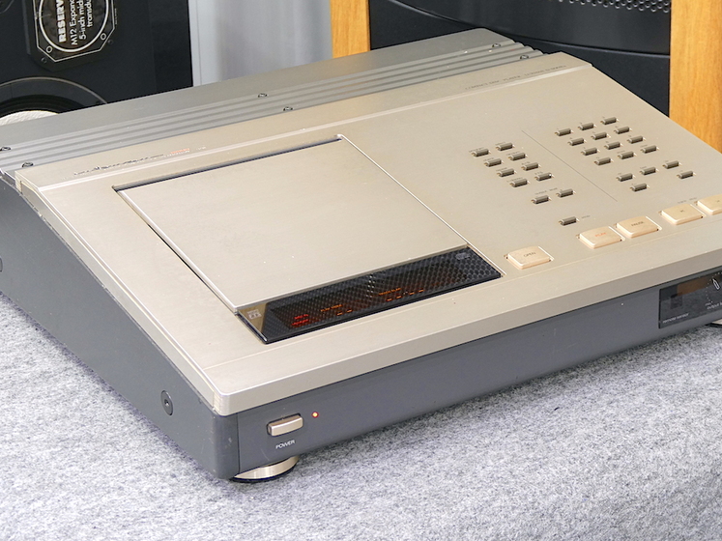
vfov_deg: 16.4
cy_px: 246
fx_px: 1877
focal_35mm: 90
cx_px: 394
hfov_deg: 21.8
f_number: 4.5
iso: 100
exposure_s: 1/1.6
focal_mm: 12.5
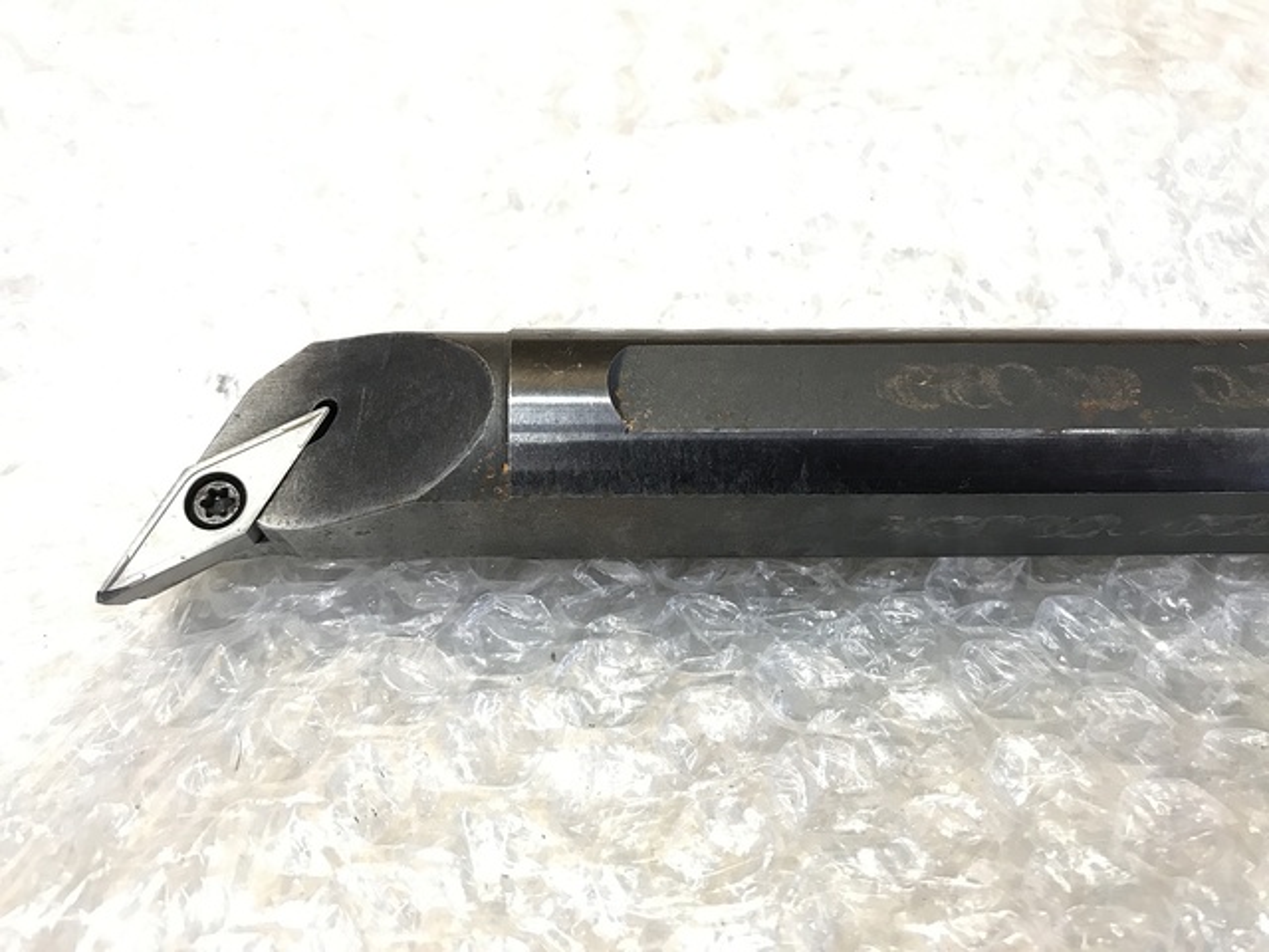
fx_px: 1026
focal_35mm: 28
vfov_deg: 49.7
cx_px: 634
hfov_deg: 63.4
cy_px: 476
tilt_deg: -54.6
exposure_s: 1/33
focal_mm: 3.99
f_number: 1.8
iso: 40
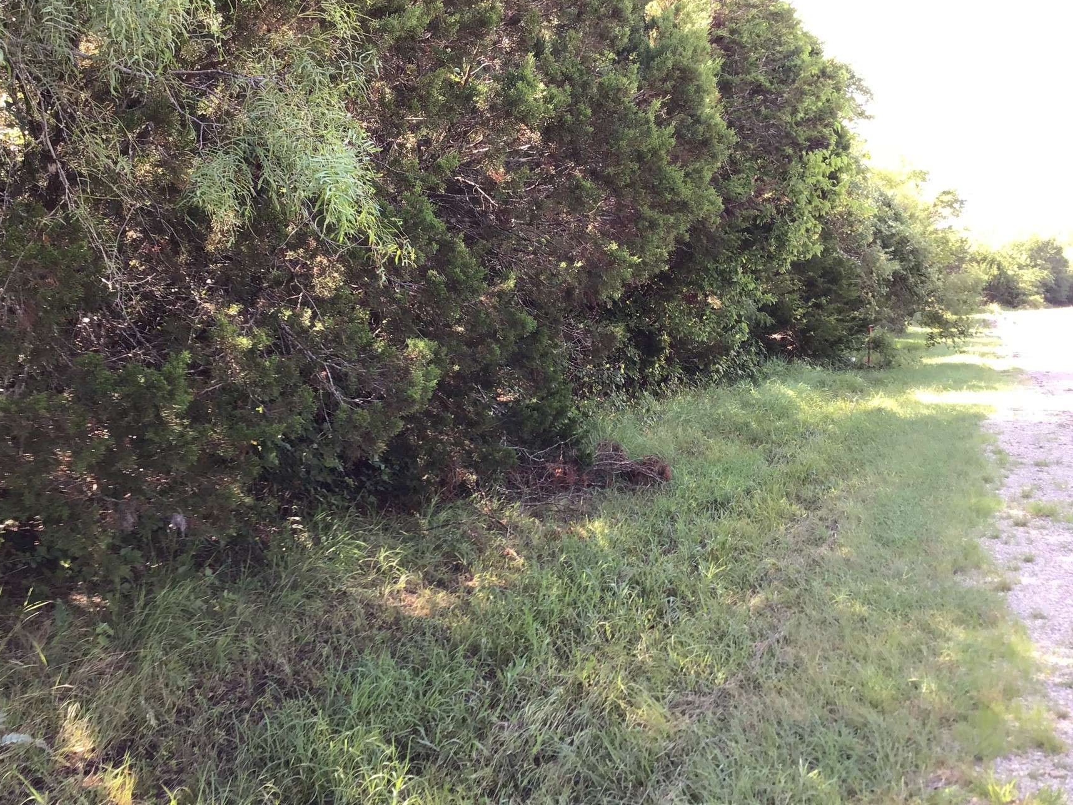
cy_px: 355
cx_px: 483
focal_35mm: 37
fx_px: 1147
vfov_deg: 38.6
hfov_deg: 50.1
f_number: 2.4
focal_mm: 3.3
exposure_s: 1/60
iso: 32
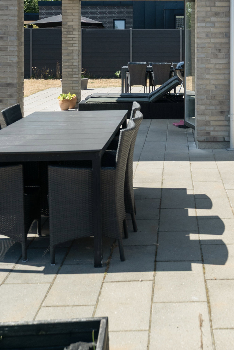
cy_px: 64
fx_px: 575
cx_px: 172
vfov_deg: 32.8
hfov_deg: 22.8
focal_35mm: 59
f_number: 7.1
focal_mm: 35
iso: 250
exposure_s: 1/640
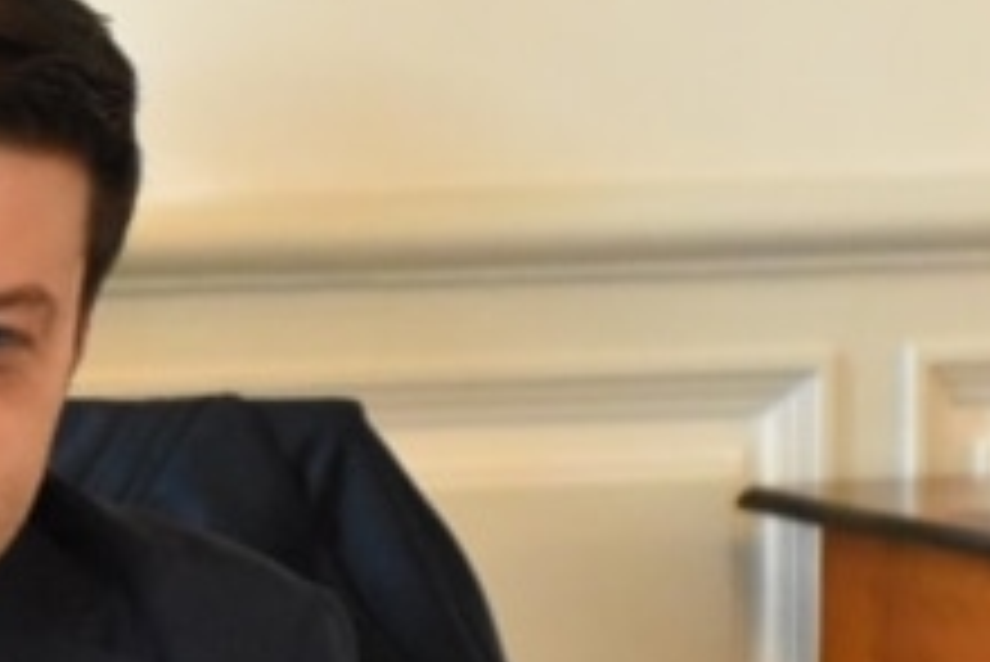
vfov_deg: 4.2
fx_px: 8916
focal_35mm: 324
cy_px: 687
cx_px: 22
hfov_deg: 6.3
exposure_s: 1/250
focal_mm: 62
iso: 4500
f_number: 5
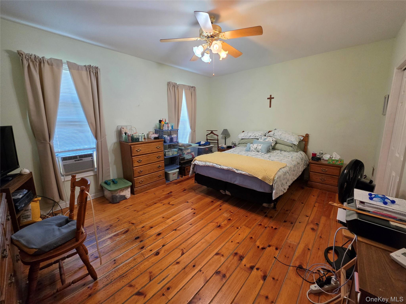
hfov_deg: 106.2
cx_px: 203
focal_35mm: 13
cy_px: 152
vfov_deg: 89.9
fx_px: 152
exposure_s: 1/120
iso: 250
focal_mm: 2.2
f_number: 1.9
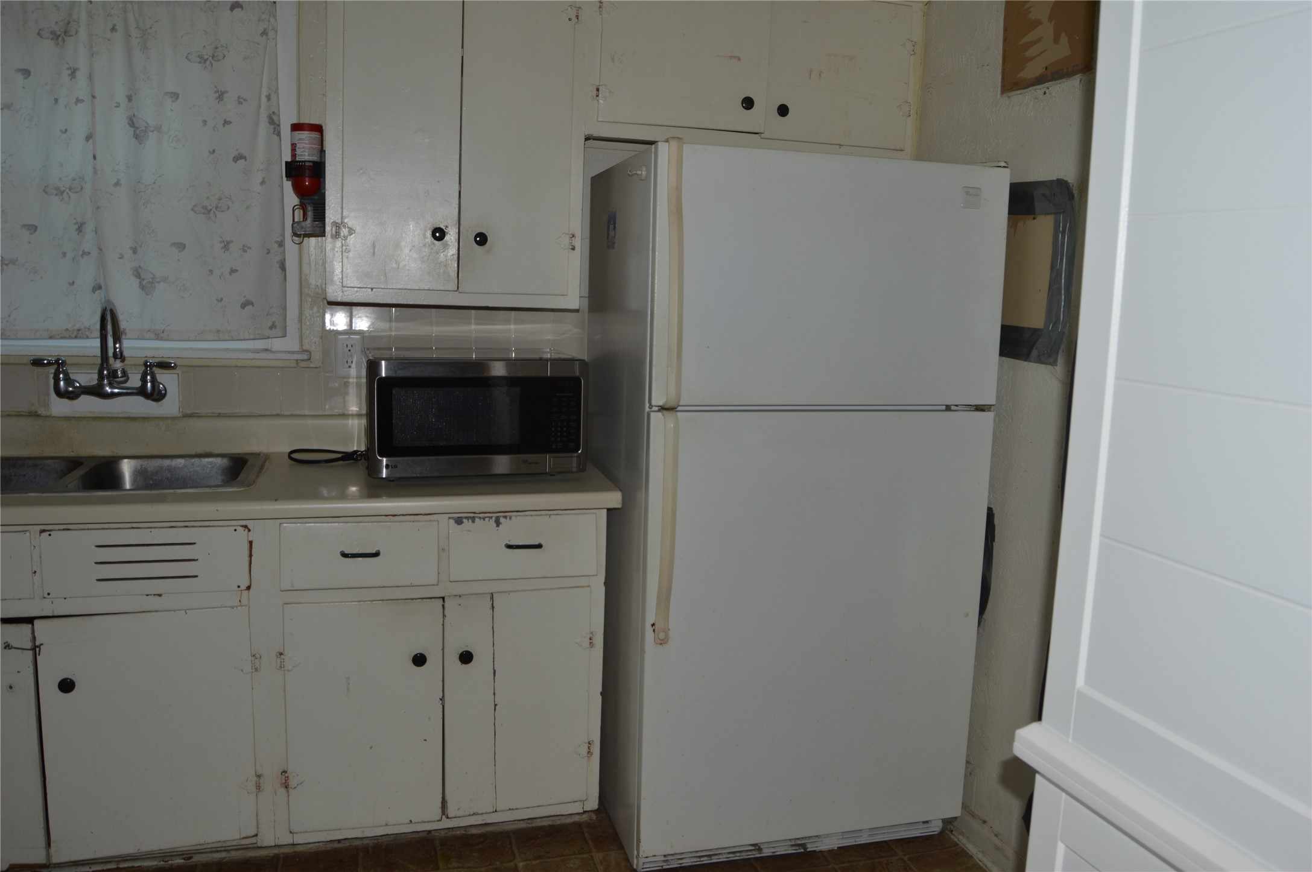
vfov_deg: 47.8
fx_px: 983
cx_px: 656
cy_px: 436
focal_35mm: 27
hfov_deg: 67.4
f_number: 8
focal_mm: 18
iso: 100
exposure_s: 1/60
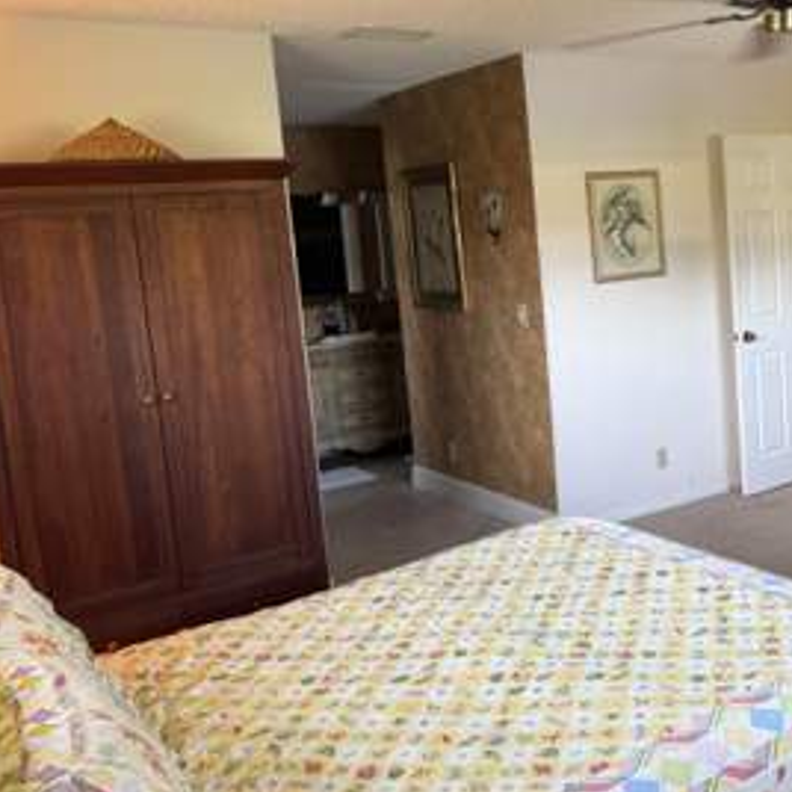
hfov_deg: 41.2
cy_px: 338
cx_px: 680
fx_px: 984
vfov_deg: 43.7
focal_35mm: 38
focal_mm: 6.76
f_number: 1.78
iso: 200
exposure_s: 1/60
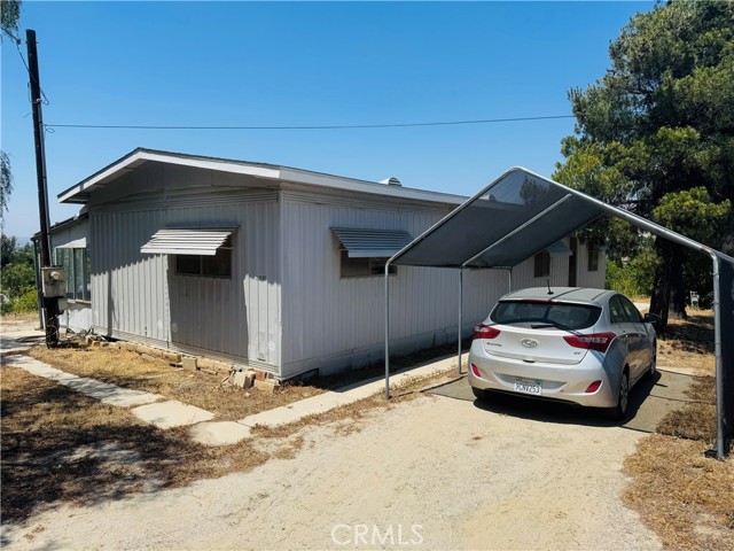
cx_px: 367
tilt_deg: -3.7
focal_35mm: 24
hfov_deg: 71.6
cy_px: 276
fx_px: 509
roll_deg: +0.0
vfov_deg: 56.8
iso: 80
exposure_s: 1/5814
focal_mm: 6.76
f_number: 1.78
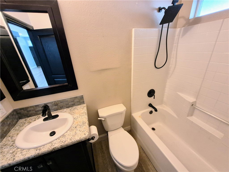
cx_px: 114
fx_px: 86
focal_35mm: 13
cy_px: 86
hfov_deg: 106.2
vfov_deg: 89.9
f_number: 2.2
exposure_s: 1/60
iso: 640
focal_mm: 1.74
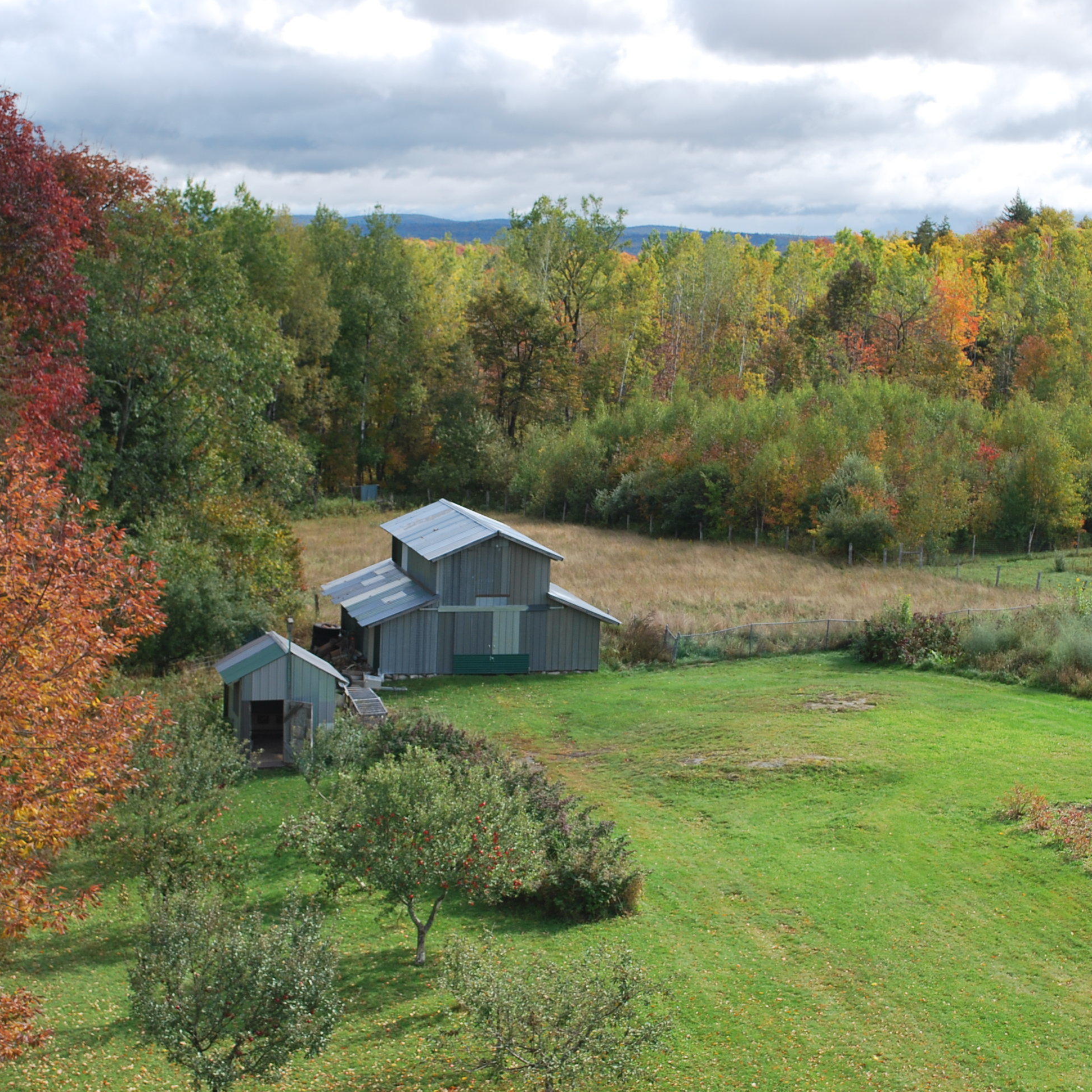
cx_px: 602
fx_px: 2177
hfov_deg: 28.1
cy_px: 546
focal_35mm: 61
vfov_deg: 28.2
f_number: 7.1
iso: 100
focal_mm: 32
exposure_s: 1/200
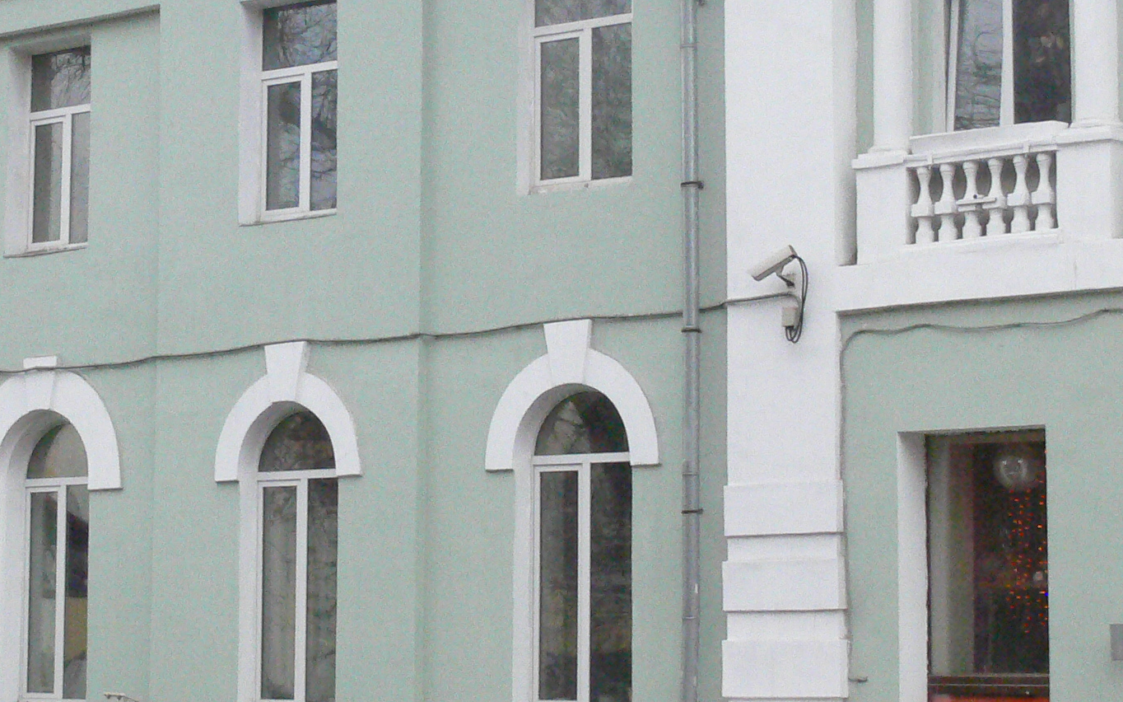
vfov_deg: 12.6
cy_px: 320
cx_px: 378
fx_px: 3182
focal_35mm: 104
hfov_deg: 19.9
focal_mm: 8.7
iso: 400
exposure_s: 1/250
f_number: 5.6
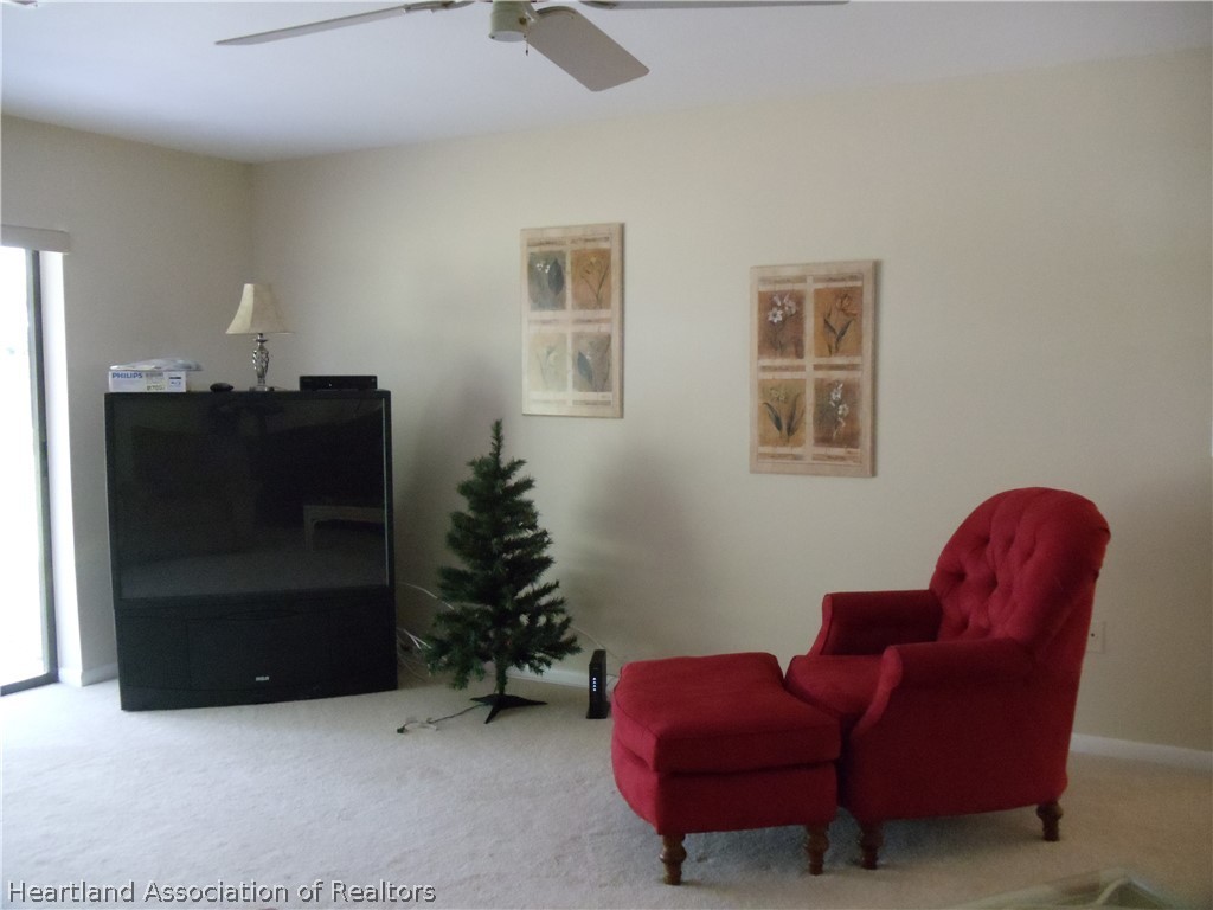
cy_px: 455
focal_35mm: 44
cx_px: 606
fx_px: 1542
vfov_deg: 32.9
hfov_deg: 42.9
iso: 800
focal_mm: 6
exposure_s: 1/30
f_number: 3.5
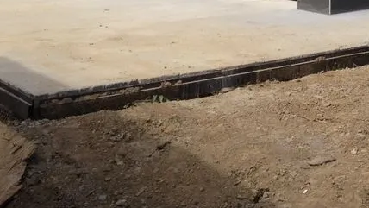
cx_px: 448
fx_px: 1047
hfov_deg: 18.8
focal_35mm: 107
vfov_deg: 10.7
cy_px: -162
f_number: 2.4
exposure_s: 1/1175
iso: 50
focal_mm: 4.28
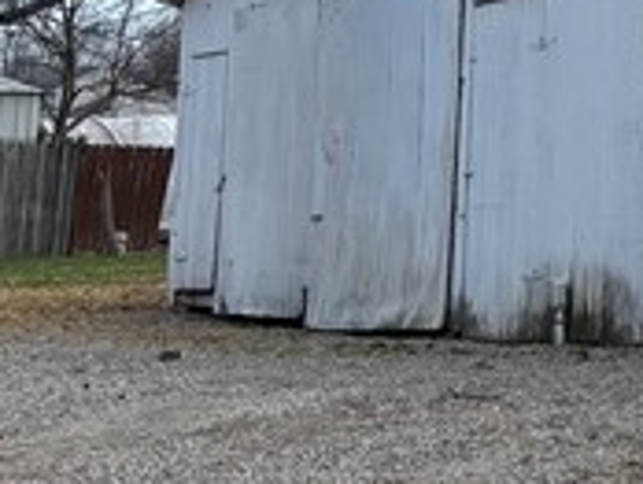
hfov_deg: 10.9
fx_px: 2846
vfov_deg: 9.4
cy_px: -292
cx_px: 1541
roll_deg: +0.4
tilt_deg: +10.4
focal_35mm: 153
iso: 50
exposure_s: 1/3106
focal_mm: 5.96
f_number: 1.6
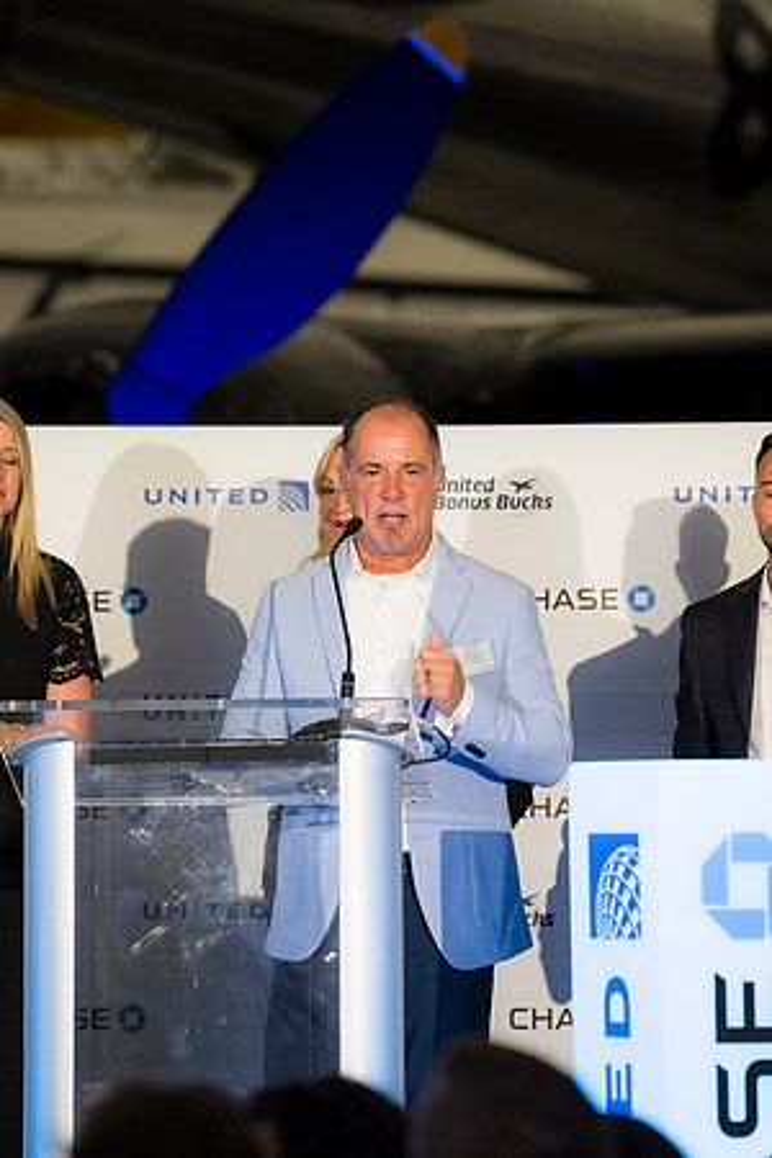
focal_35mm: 225
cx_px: 386
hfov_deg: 6.1
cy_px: 579
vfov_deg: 9.1
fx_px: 7237
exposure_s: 1/160
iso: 1250
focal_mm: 150
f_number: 2.8
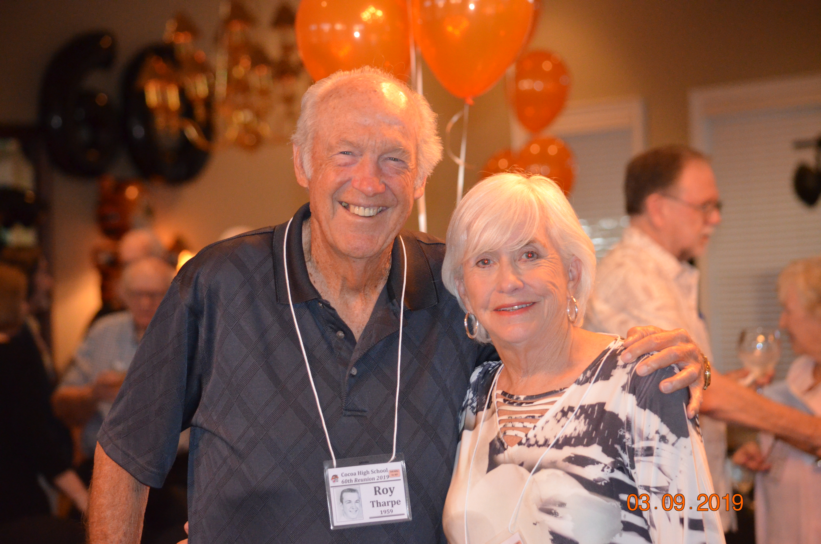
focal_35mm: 150
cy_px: 272
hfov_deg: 13.7
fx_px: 3414
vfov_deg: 9.1
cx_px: 410
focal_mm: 100
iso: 3200
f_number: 4.8
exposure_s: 1/60
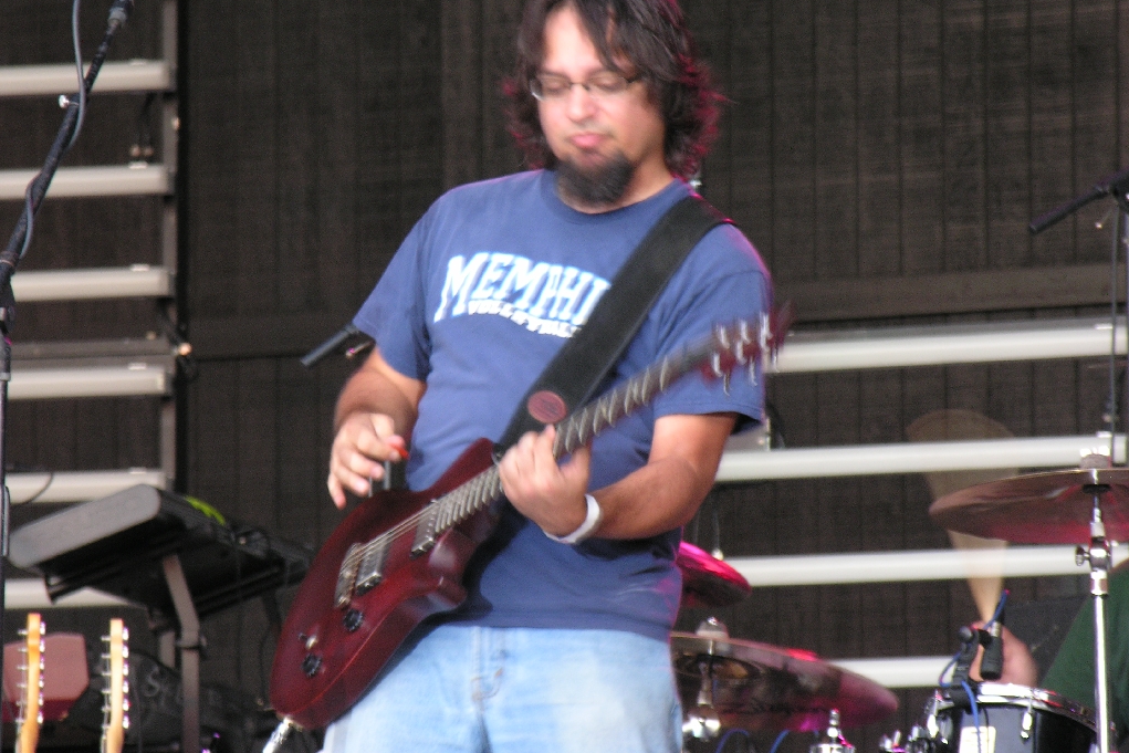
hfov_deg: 6.5
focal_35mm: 315
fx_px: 9879
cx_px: 564
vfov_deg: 4.4
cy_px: 355
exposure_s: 1/24.1
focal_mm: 77
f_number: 4.9
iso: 88
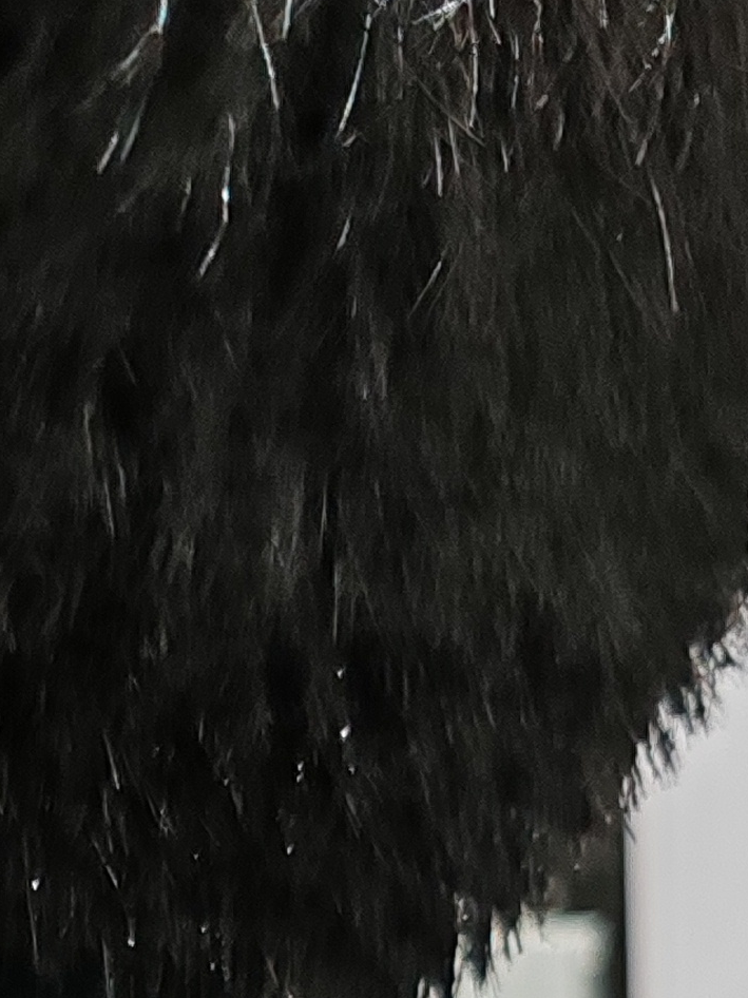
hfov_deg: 12.1
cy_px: 1685
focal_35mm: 116
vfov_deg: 15.1
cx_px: -423
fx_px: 3344
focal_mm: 6.12
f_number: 1.9
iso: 800
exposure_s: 1/50
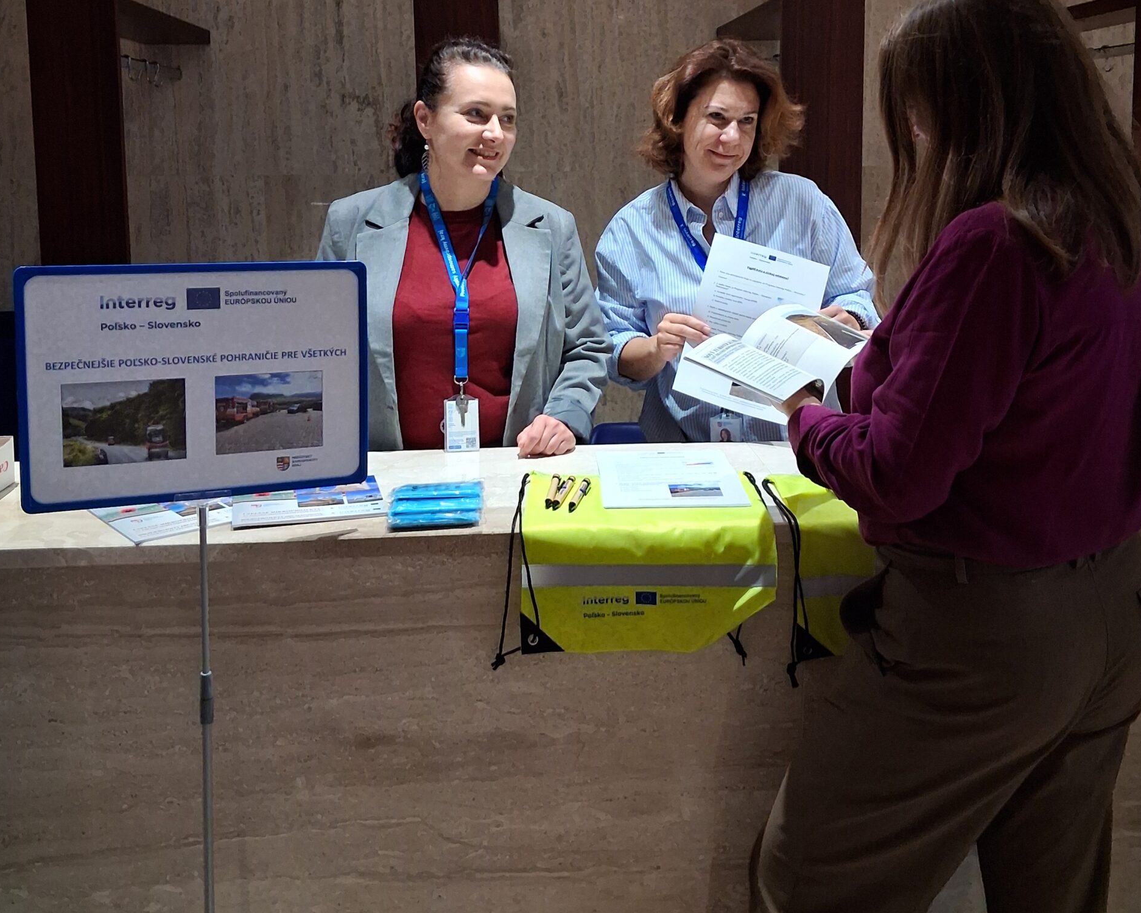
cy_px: 282
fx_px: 1216
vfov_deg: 40.5
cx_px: 578
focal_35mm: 36
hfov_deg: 50.3
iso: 320
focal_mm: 4
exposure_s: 1/50
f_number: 1.8
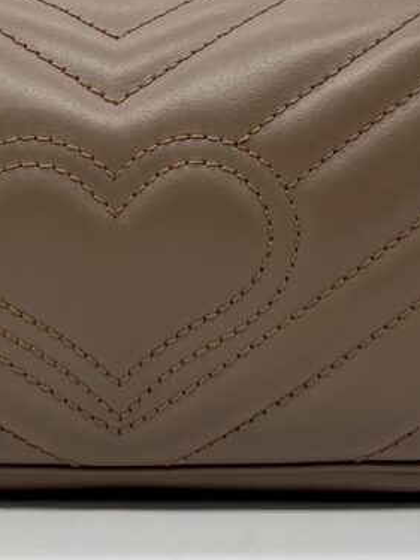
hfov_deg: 20.6
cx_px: 130
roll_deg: +0.0
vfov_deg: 27.3
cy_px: 218
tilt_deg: -9.4
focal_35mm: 71
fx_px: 1149
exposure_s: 1/190
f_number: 1.5
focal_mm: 5.7
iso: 40
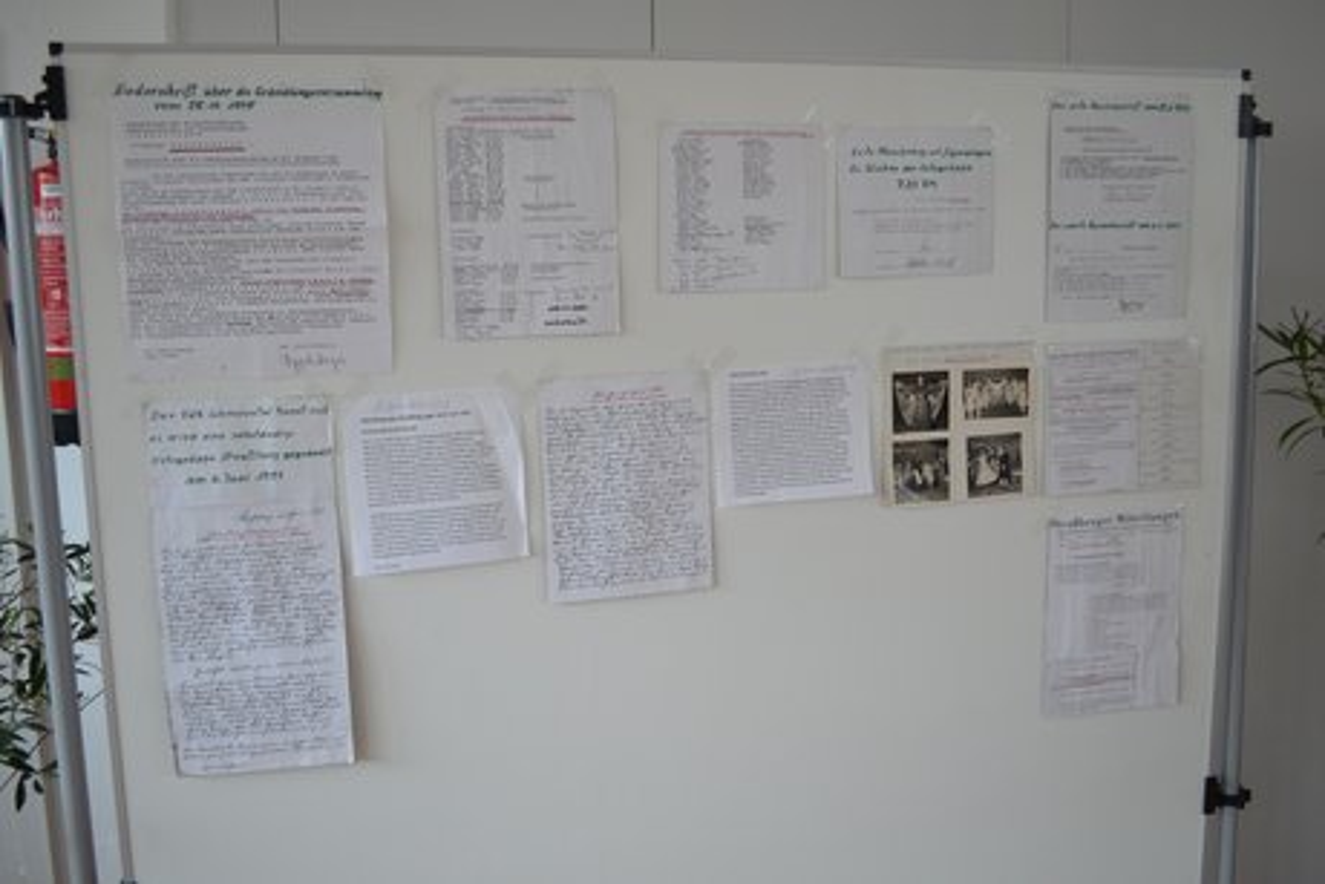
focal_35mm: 33
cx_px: 662
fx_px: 1215
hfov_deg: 57.2
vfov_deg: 40.0
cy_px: 442
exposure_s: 1/60
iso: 450
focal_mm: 22
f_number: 4
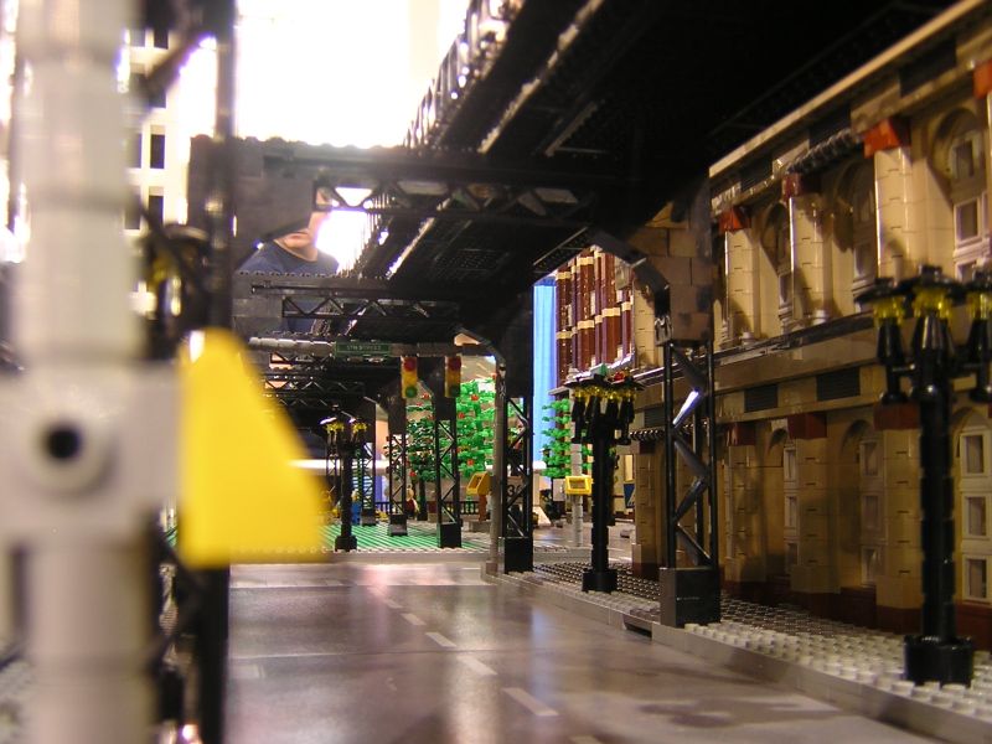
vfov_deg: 36.0
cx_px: 496
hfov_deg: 46.8
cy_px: 372
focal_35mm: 40
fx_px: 1146
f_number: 2.7
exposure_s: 1/2.2
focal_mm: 5.2
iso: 100
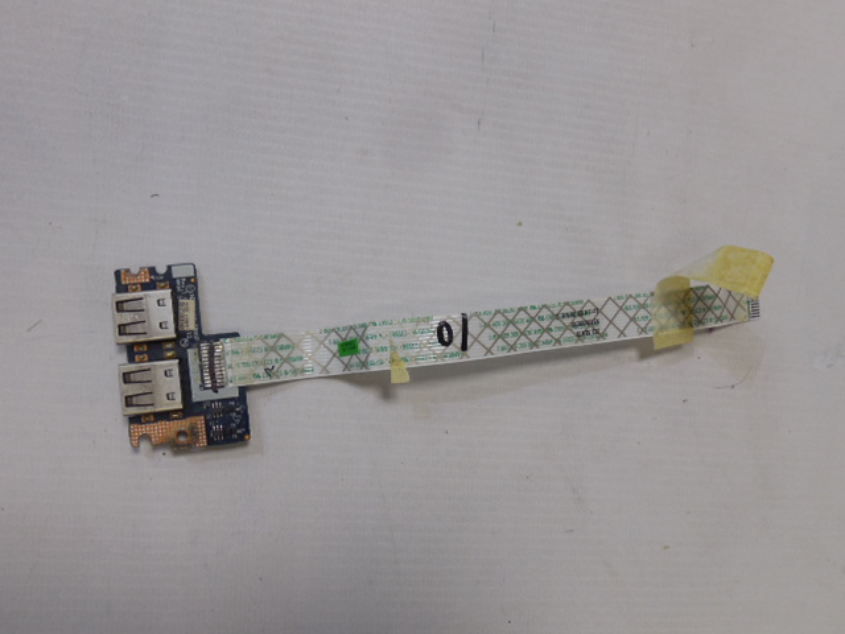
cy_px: 317
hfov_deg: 54.0
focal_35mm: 34
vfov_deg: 41.8
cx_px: 422
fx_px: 830
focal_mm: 6
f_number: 3.9
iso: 220
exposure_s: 1/30
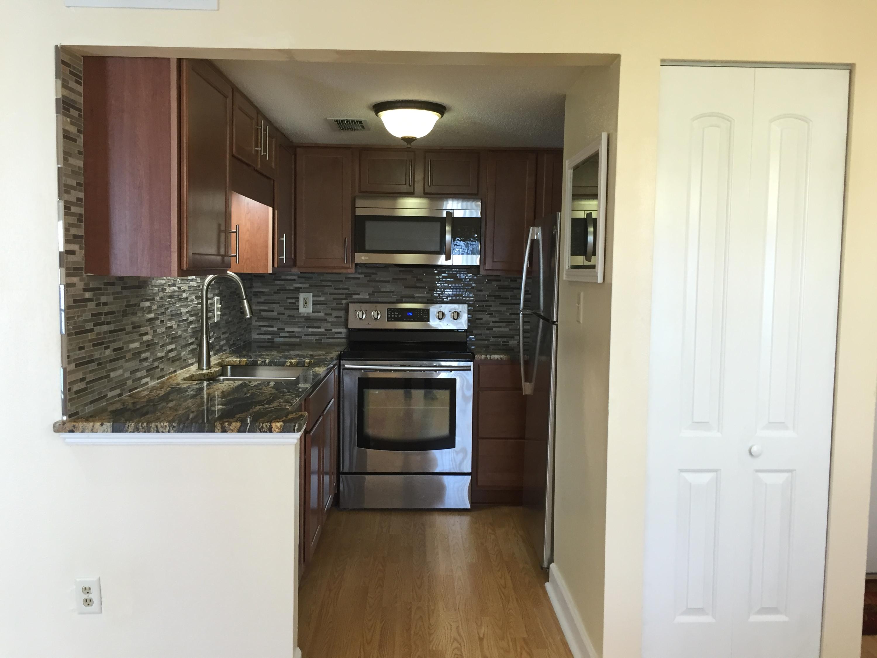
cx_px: 438
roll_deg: -1.1
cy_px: 329
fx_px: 735
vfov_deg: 48.2
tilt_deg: -5.6
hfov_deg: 61.7
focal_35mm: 29
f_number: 2.2
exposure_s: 1/30
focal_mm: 4.15
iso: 50
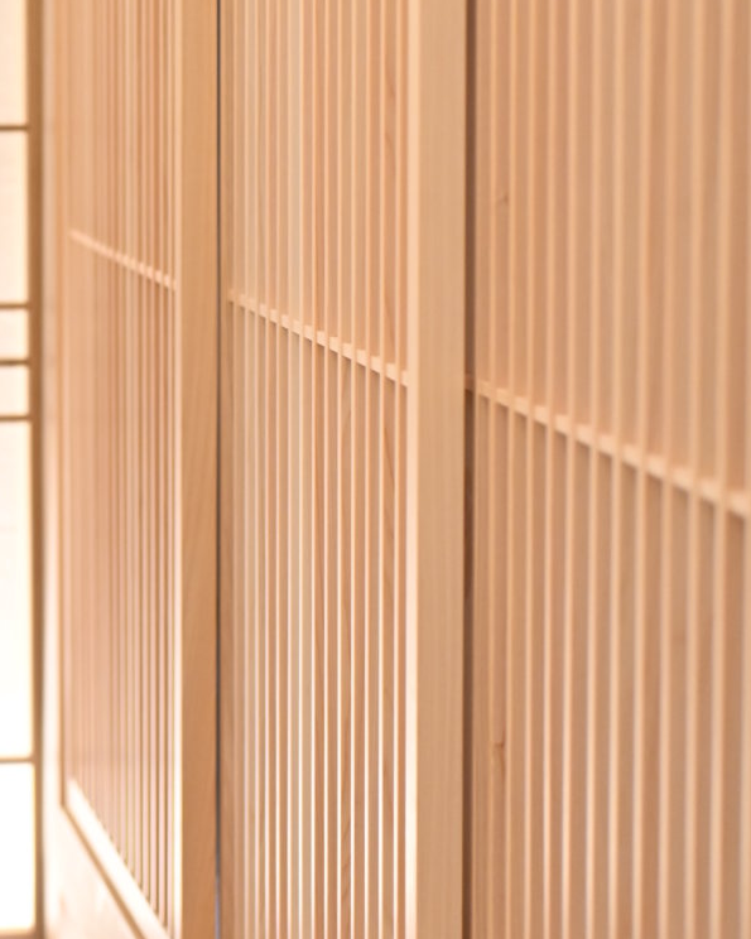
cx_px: -249
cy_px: 196
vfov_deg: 16.9
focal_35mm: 113
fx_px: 3140
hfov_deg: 13.1
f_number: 1.4
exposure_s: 1/250
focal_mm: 35
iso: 800
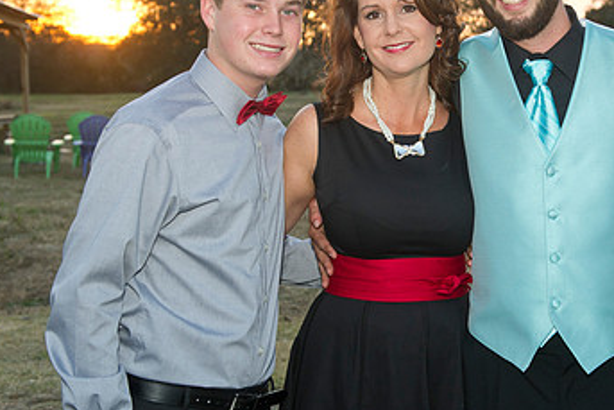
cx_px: 480
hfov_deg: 27.9
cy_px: 161
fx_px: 1211
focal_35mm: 71
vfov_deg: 19.2
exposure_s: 1/160
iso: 640
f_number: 5
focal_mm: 42
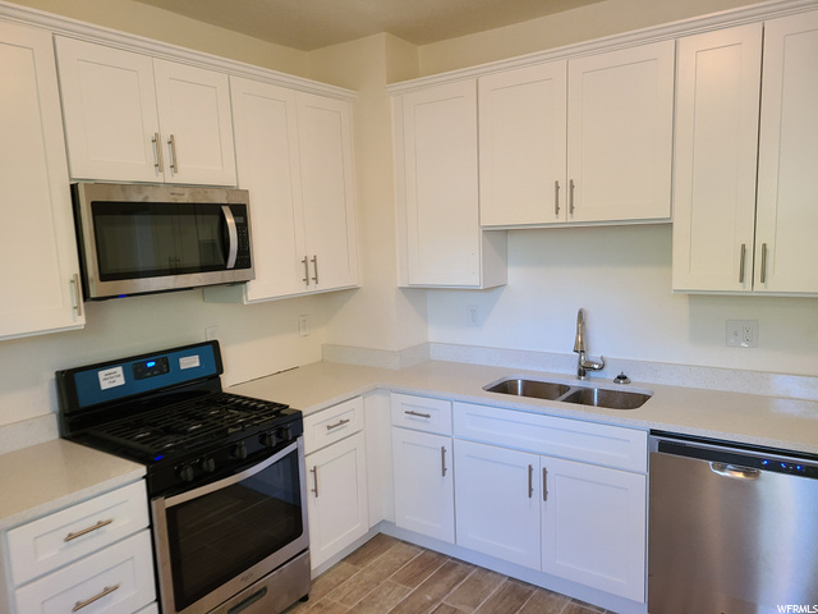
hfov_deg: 67.3
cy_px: 307
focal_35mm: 26
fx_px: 614
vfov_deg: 53.1
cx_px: 409
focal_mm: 5.4
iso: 200
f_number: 1.8
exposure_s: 1/59
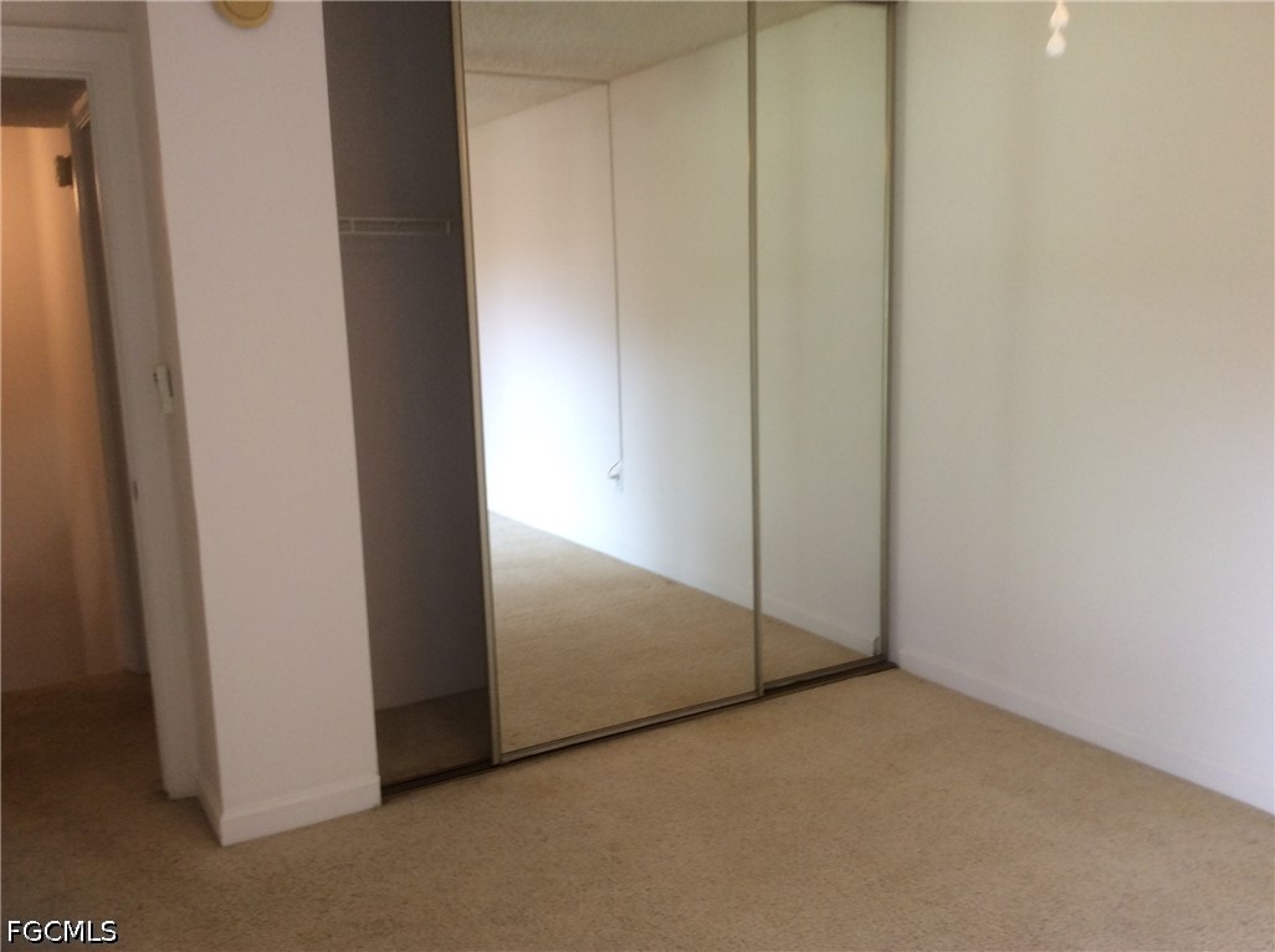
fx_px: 1177
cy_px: 476
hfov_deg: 56.9
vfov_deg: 44.0
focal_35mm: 32
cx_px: 638
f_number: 2.4
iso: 50
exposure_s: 1/24
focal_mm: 3.3
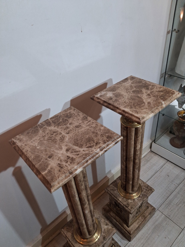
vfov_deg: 65.3
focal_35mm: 27
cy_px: 124
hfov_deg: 51.4
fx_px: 192
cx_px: 92
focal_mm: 4
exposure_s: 1/100
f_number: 1.8
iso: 100
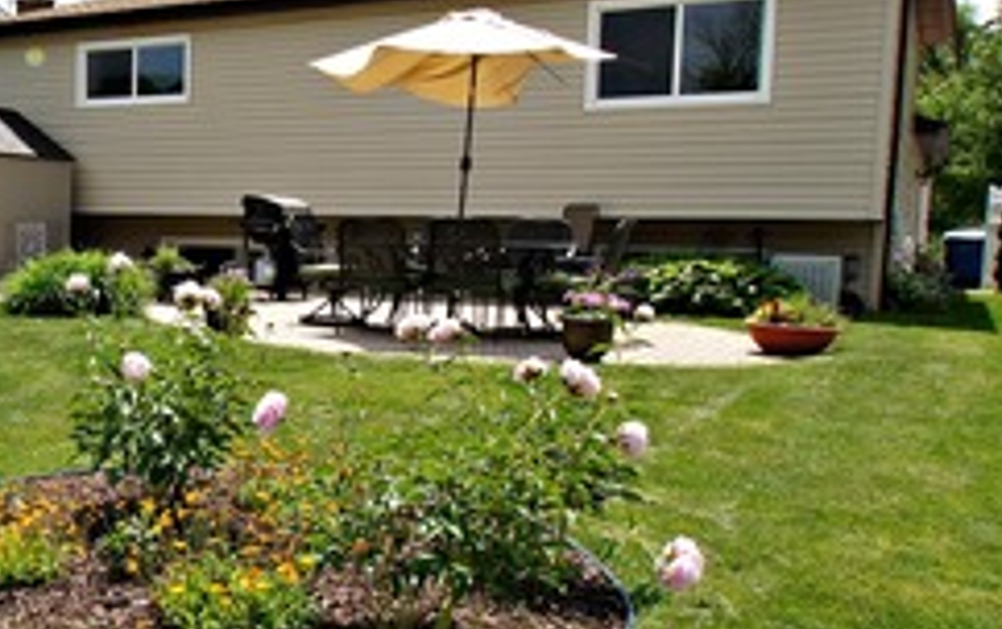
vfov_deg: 29.1
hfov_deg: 40.0
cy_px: 346
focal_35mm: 44
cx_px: 21
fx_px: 1213
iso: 100
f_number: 13
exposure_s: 1/80
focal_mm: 11
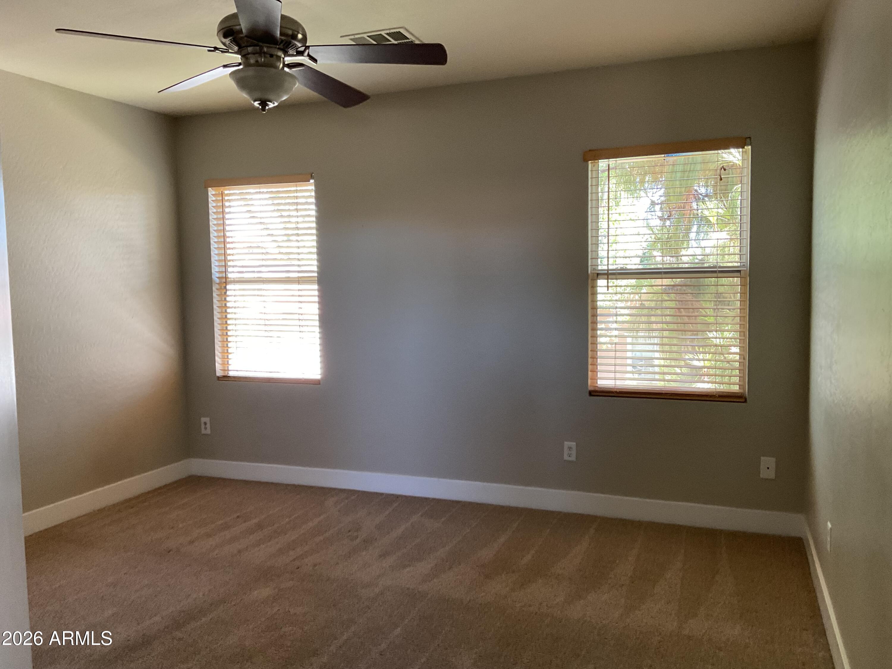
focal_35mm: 29
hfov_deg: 61.7
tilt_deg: -4.6
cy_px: 334
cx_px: 446
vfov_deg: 48.2
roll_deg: +1.1
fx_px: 747
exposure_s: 1/60
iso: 125
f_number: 1.8
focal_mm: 3
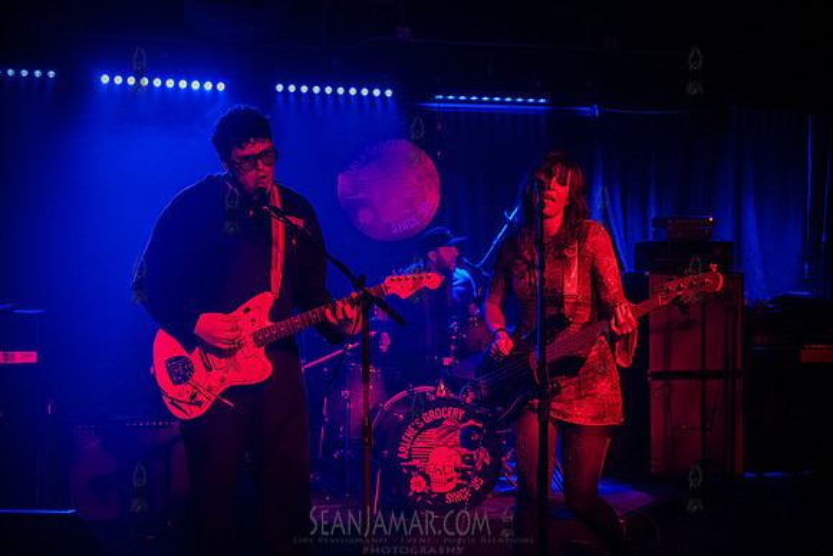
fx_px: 1067
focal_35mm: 46
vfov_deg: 29.2
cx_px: 416
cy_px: 278
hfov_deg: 42.6
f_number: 3.2
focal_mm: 46
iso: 16000
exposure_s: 1/400
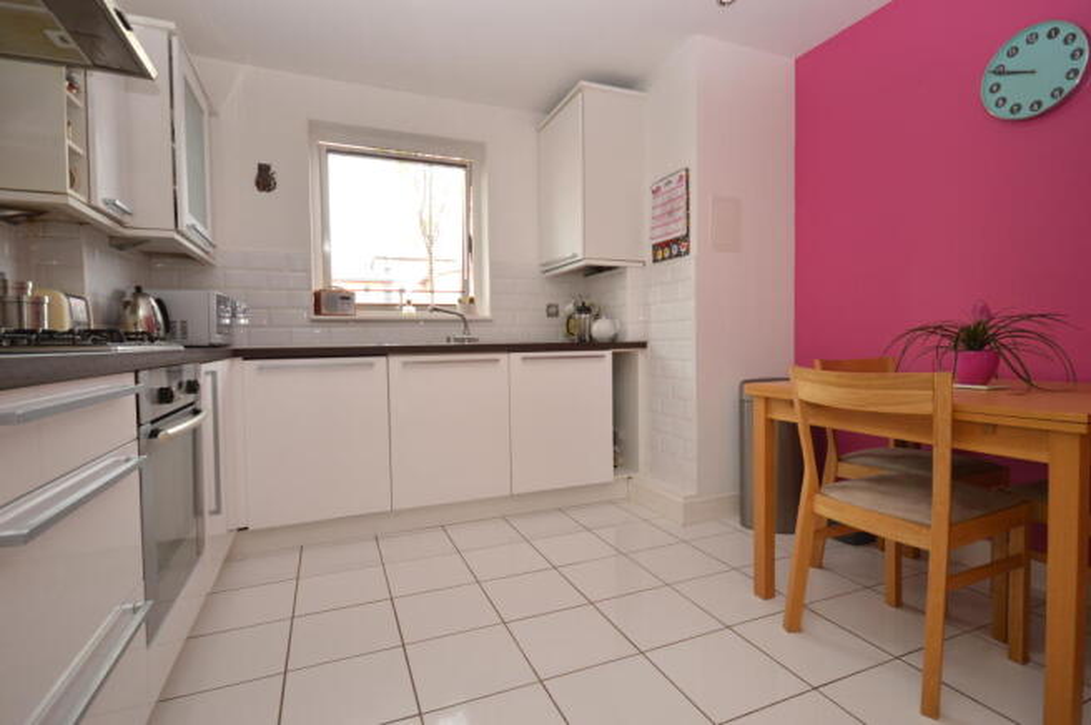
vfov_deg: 69.5
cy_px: 362
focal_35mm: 17
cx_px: 546
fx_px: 522
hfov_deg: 92.5
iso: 400
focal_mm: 11.5
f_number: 5.6
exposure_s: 1/60
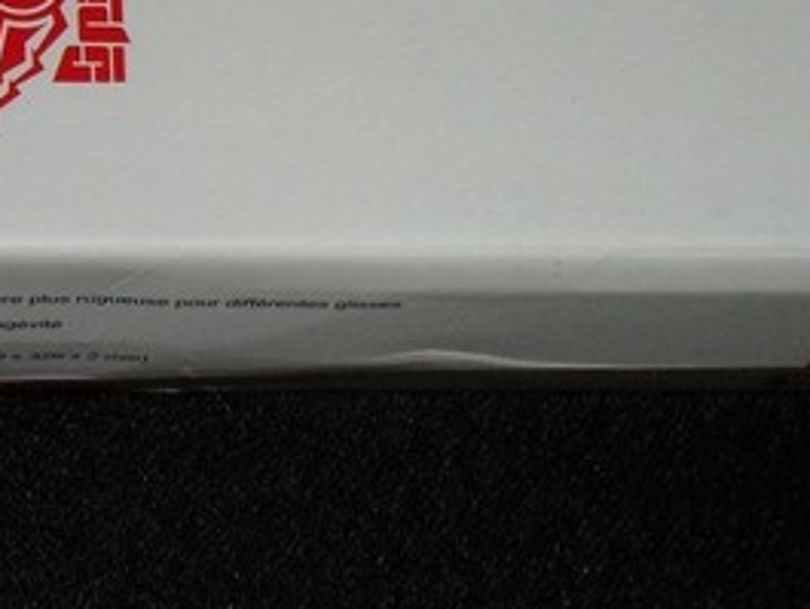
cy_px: 214
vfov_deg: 11.0
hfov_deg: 14.2
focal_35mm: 135
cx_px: -138
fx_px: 3160
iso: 200
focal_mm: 6.3
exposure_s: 1/45
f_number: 3.2
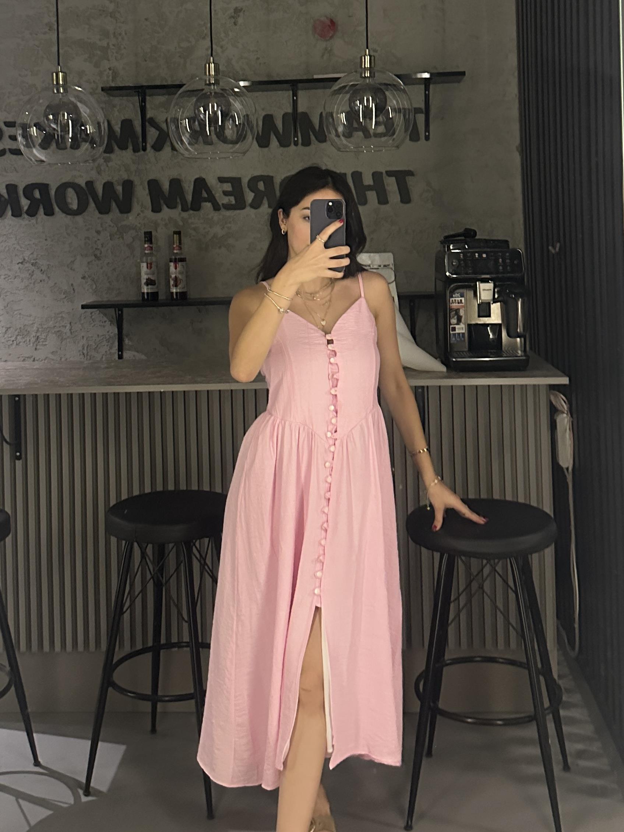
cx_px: 312
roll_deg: +0.7
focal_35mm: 24
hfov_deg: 56.8
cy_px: 416
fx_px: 577
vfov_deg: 71.6
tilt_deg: -1.7
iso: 800
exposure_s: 1/25
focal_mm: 6.86
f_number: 1.78
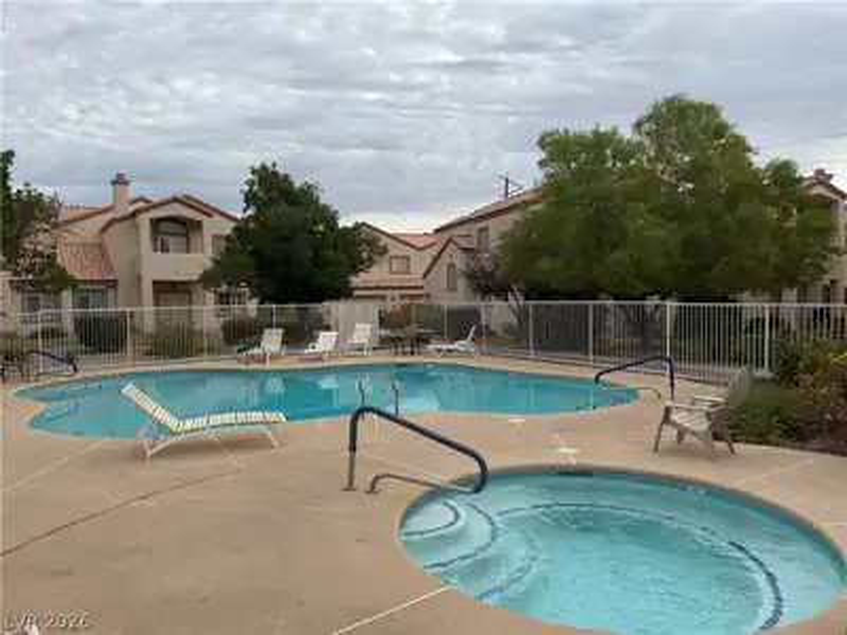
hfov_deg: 71.6
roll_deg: +0.7
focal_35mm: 24
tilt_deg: -1.9
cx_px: 424
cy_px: 318
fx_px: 587
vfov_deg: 56.8
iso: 80
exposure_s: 1/4975
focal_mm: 6.76
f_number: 1.78
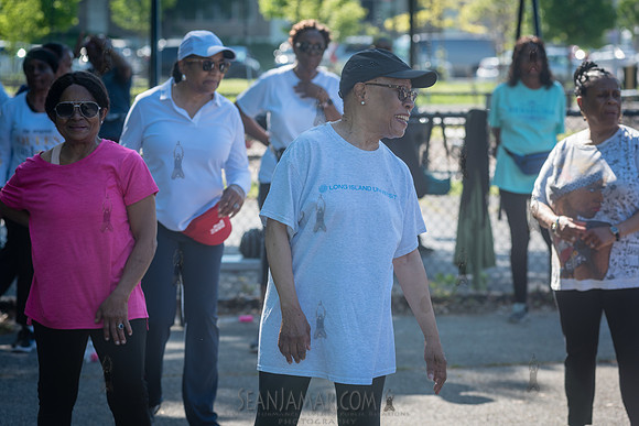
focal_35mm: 125
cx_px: 320
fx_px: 2219
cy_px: 213
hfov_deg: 16.4
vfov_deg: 11.0
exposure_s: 1/400
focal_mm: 125
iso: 200
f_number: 5.6
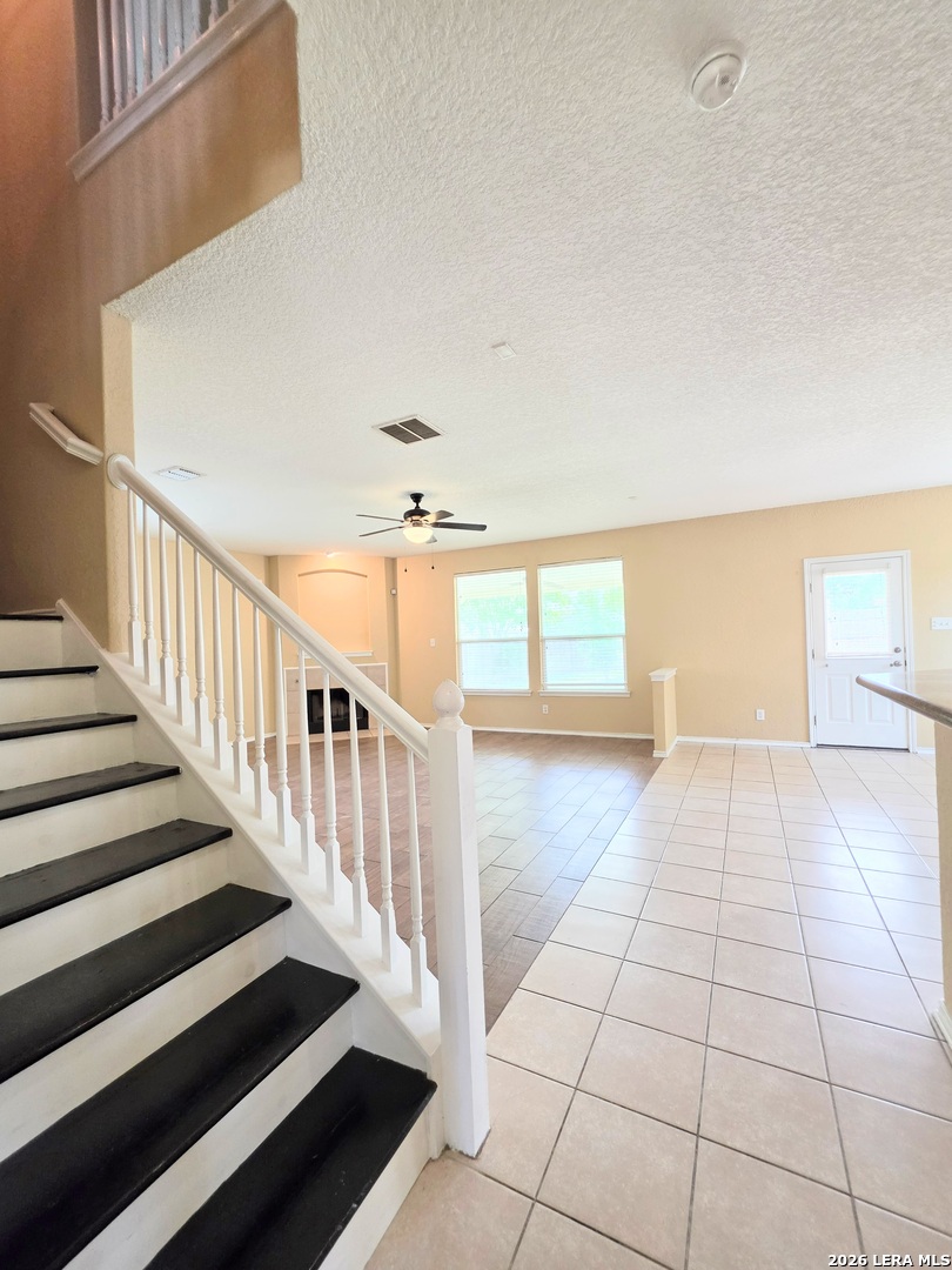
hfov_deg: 89.9
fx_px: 477
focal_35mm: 13
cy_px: 635
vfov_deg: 106.2
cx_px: 476
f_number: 1.9
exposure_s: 1/120
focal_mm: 2.2
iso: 125
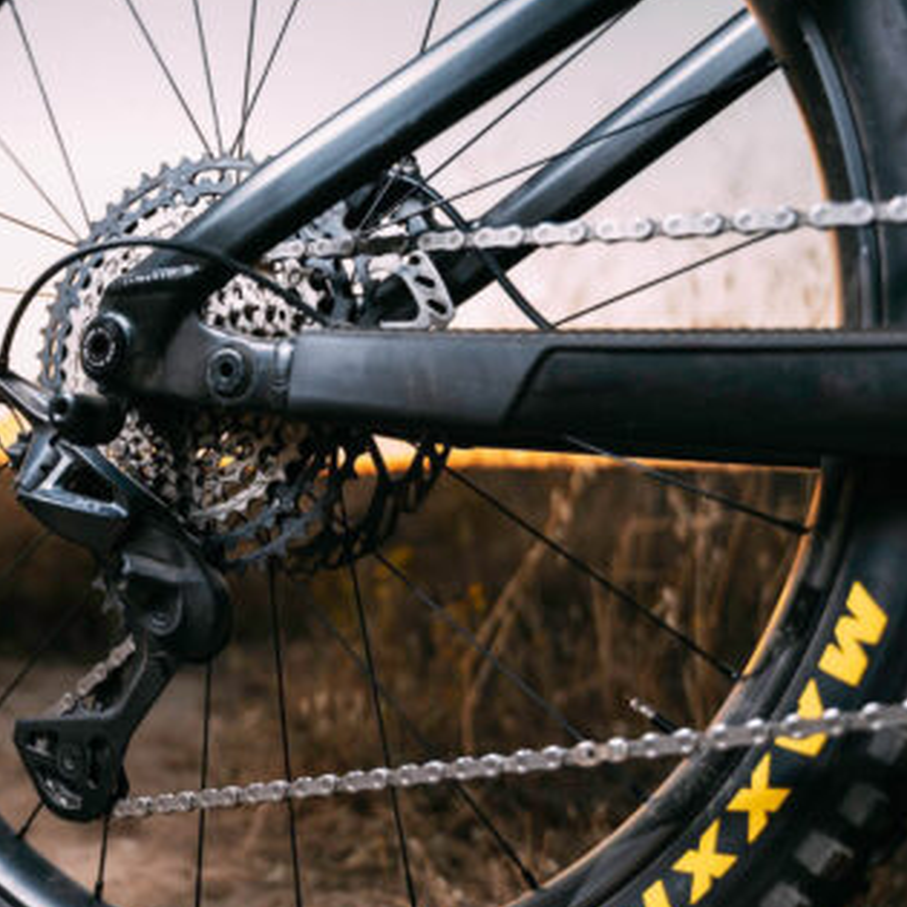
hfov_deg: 35.3
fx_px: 1393
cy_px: 489
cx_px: 233
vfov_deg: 36.0
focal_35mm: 47
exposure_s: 1/125
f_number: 2.8
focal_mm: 29
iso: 50
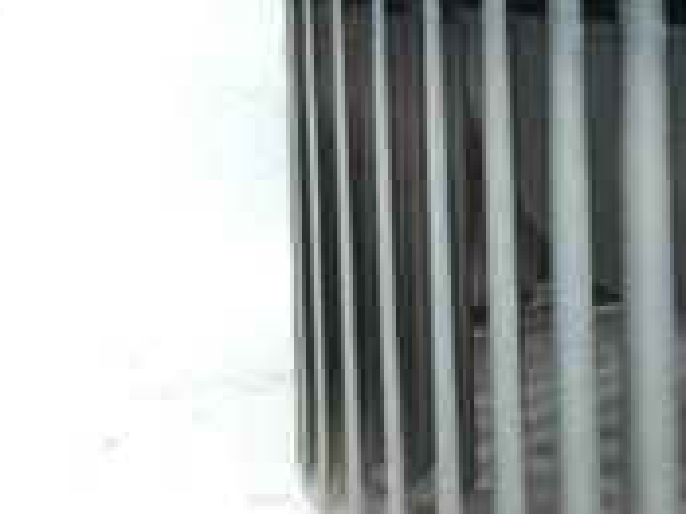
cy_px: 55
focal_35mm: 106
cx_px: 662
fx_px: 2099
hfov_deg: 18.2
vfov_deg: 13.8
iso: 40
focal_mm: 4.15
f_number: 2.2
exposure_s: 1/100
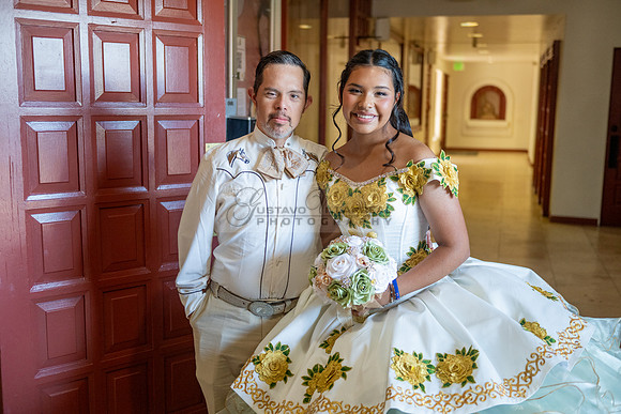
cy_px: 207
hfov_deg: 50.7
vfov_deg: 35.1
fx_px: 656
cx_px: 310
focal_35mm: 38
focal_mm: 38
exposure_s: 1/250
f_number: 2.8
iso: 1600
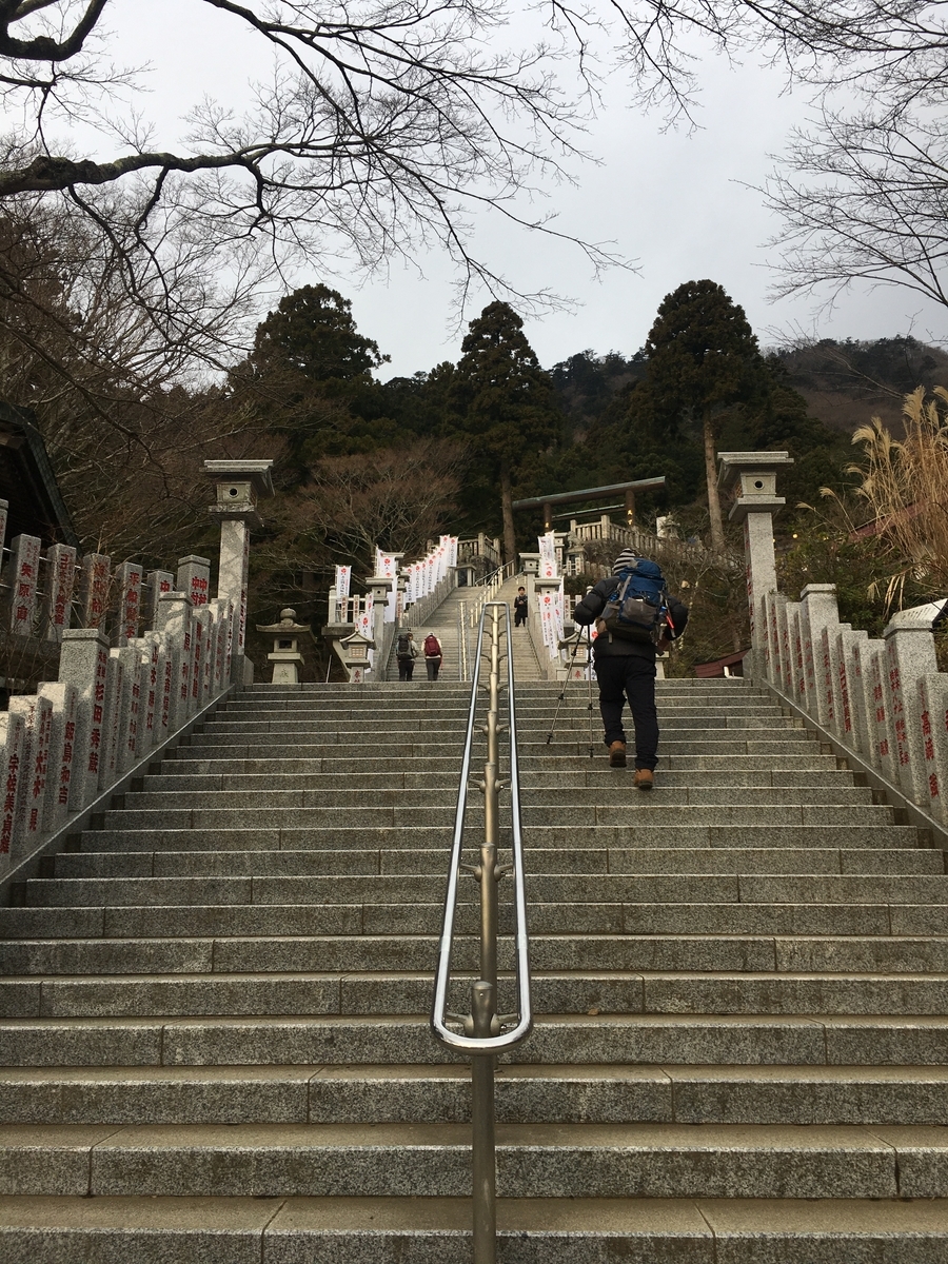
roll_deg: +1.4
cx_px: 474
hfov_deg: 48.2
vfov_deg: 61.7
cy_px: 632
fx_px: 1059
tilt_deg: +12.5
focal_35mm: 29
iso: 25
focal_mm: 4.15
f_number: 2.2
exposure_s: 1/257
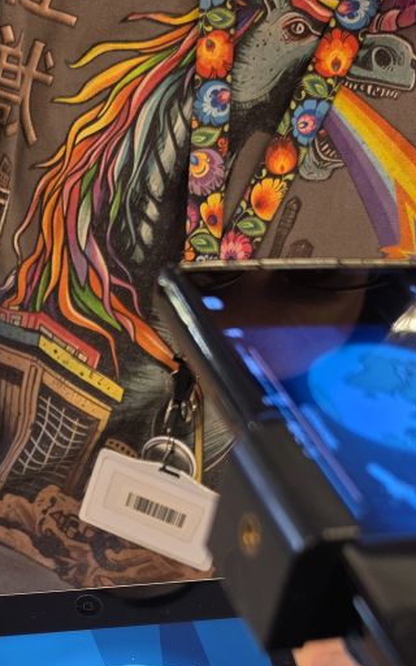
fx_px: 1179
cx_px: 4
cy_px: 622
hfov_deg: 19.5
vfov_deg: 29.9
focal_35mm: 65
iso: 125
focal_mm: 6.5
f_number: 1.4
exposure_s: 1/180
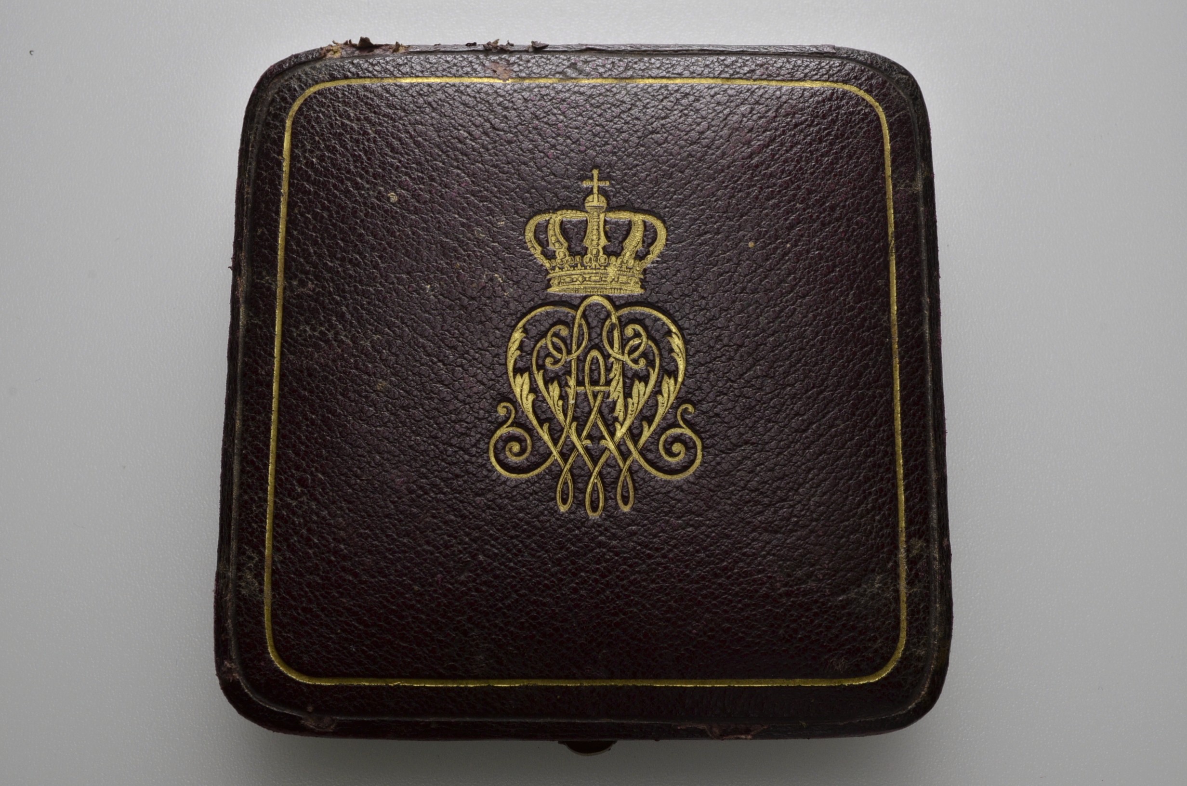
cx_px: 594
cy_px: 393
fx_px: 1481
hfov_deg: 43.7
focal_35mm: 45
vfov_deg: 29.7
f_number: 14
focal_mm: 30
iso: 400
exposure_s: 1/200
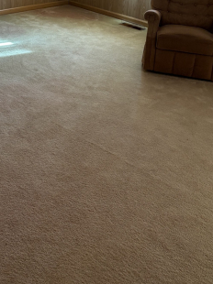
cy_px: -3
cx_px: 41
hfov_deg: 25.6
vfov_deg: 31.6
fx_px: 460
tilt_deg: -9.9
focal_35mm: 56
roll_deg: -3.0
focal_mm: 5.96
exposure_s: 1/60
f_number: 1.6
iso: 160
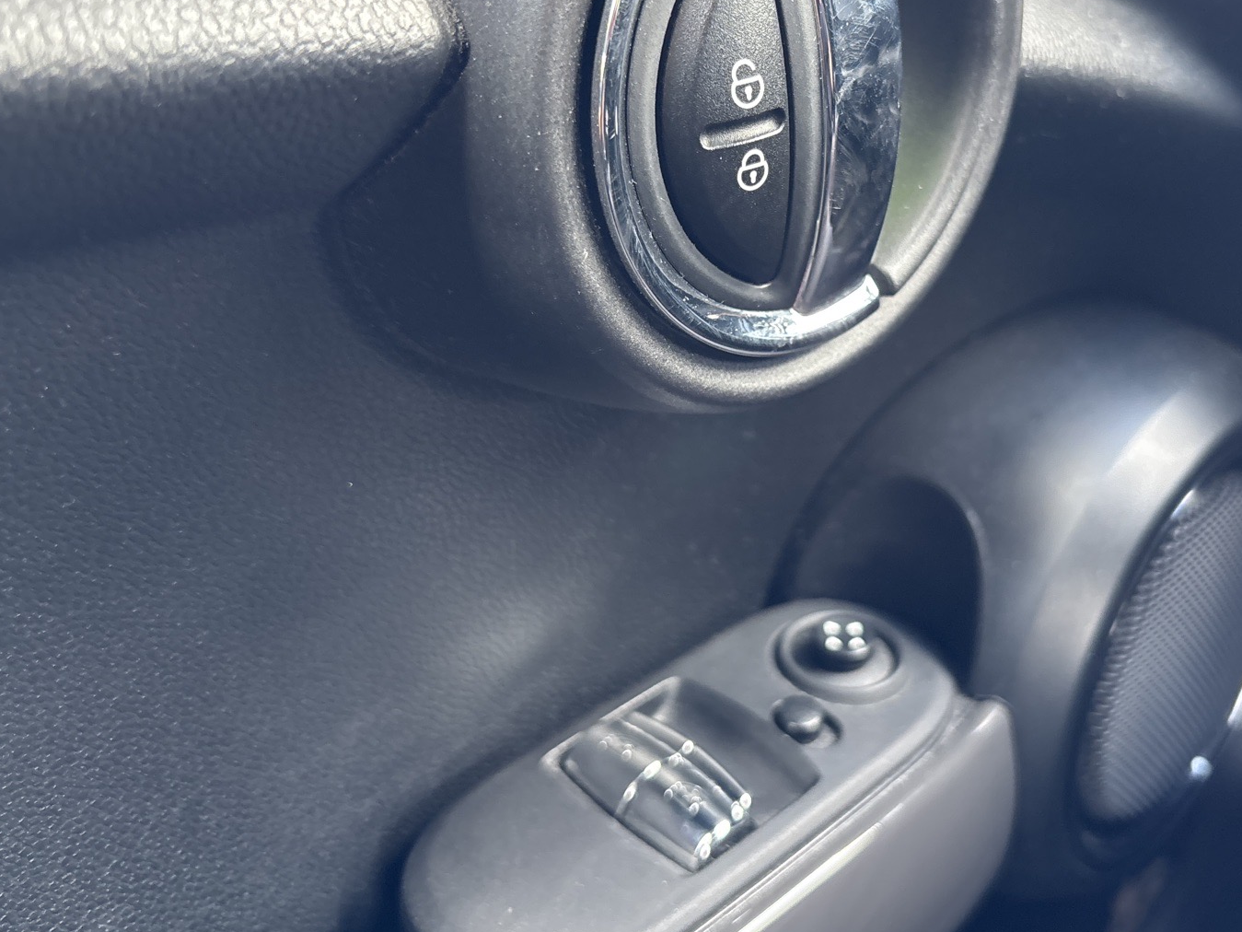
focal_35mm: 37
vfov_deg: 38.5
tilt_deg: -28.4
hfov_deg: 49.7
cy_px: 377
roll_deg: +2.8
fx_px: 1328
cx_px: 759
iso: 320
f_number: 1.6
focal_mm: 5.96
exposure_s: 1/60
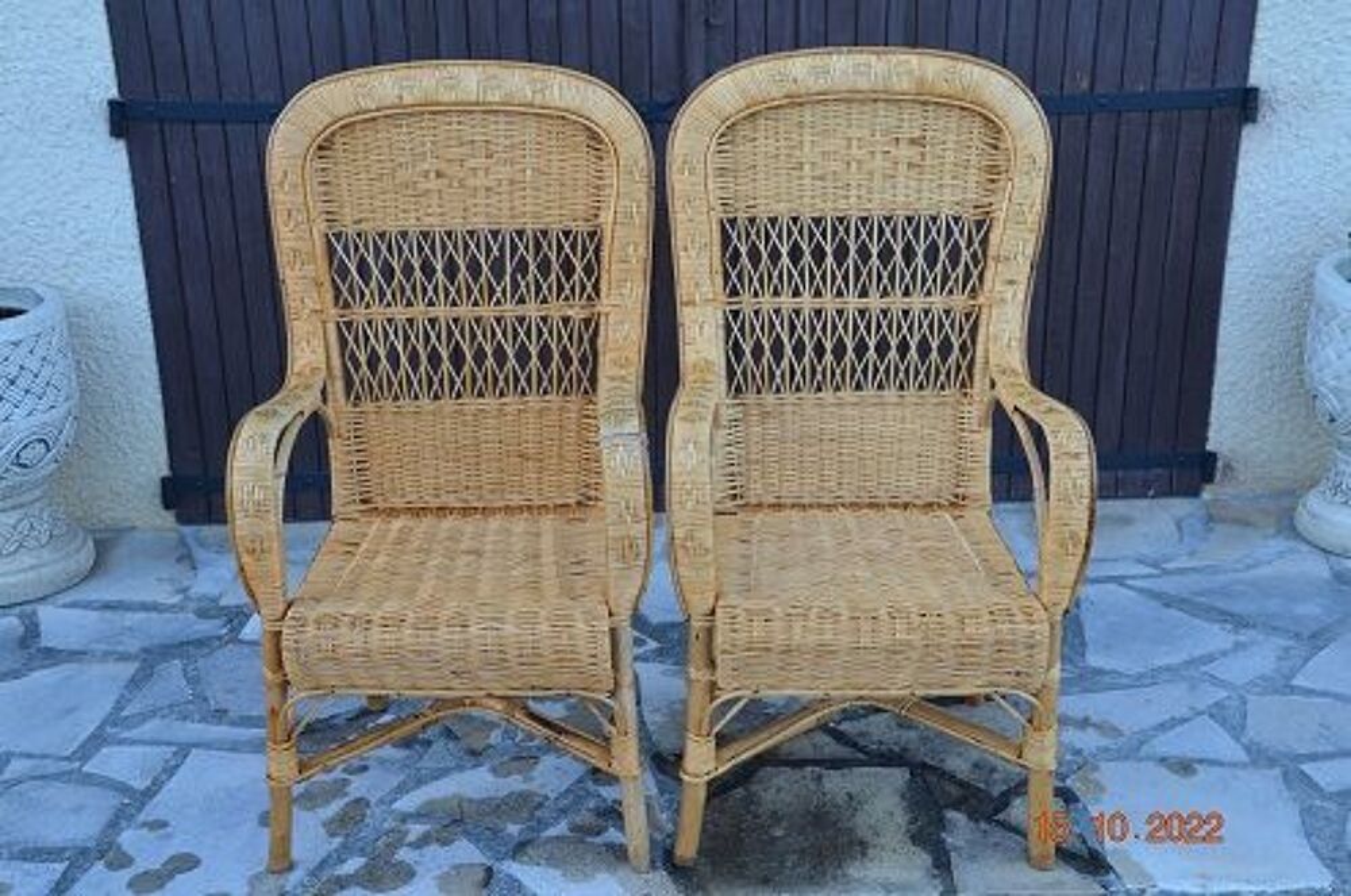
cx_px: 676
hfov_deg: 42.4
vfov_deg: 28.8
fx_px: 1742
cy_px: 448
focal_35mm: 46
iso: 400
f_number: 5
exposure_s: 1/100
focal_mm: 31
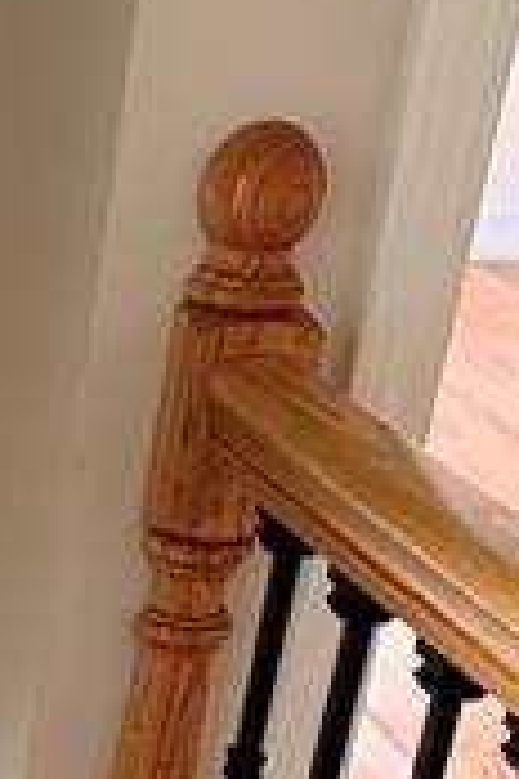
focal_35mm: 110
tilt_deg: -34.6
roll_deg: -2.7
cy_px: 1151
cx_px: -309
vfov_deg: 16.9
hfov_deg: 11.8
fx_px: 2379
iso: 250
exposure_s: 1/60
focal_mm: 6.76
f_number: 1.78
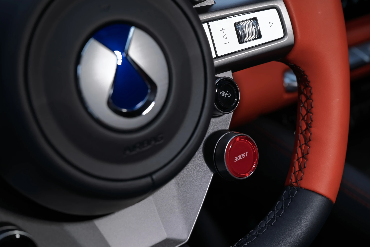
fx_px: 678
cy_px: 124
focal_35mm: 66
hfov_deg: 30.5
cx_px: 185
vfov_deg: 20.6
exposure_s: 1/30
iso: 400
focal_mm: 66
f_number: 7.1
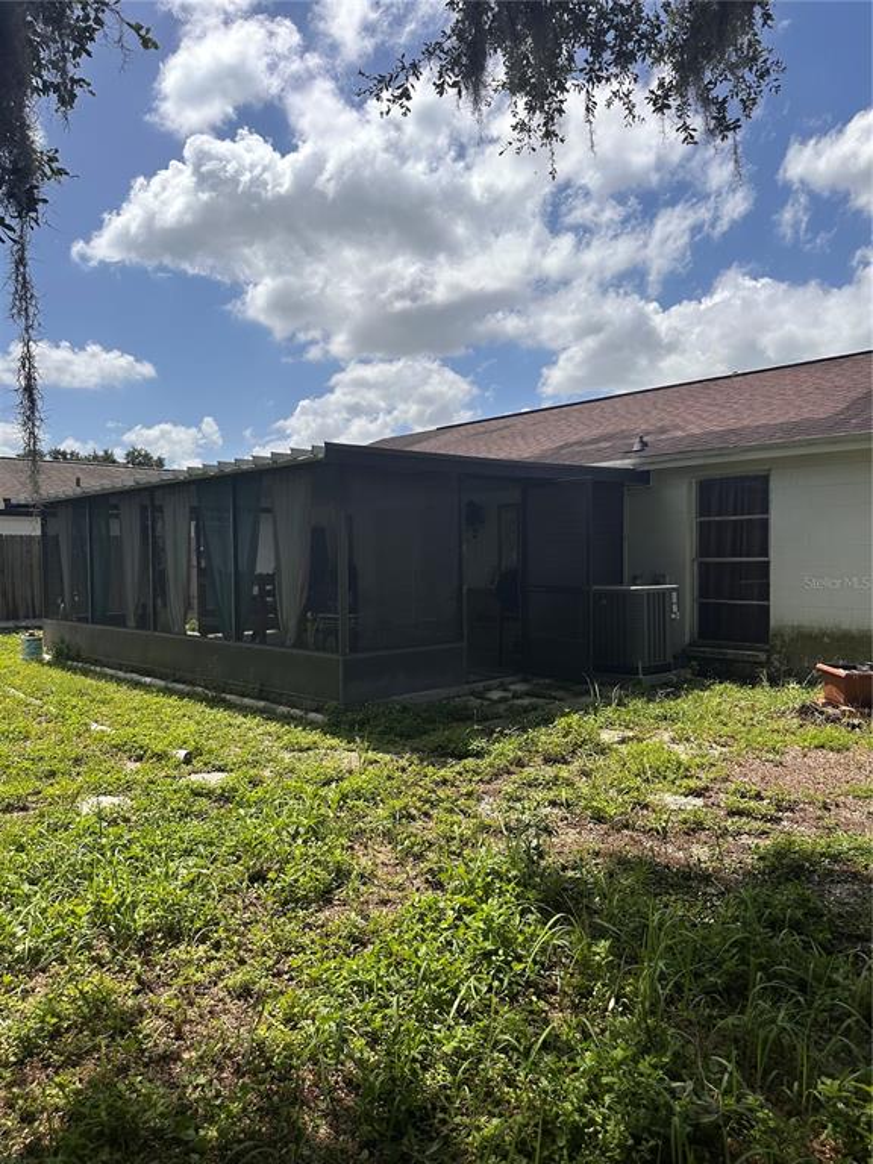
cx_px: 436
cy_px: 582
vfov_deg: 71.6
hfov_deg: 56.8
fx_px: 807
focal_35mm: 24
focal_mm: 6.86
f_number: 1.78
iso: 80
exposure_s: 1/7042
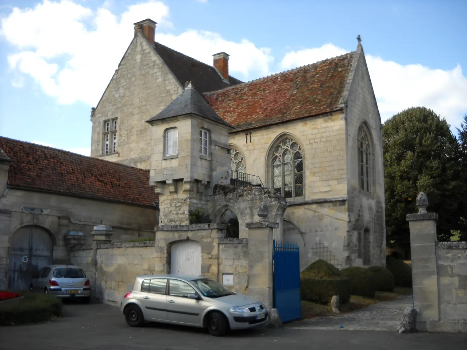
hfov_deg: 45.8
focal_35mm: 41
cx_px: 234
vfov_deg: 35.1
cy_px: 175
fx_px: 553
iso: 64
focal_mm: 6.72
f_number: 3.1
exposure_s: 1/353
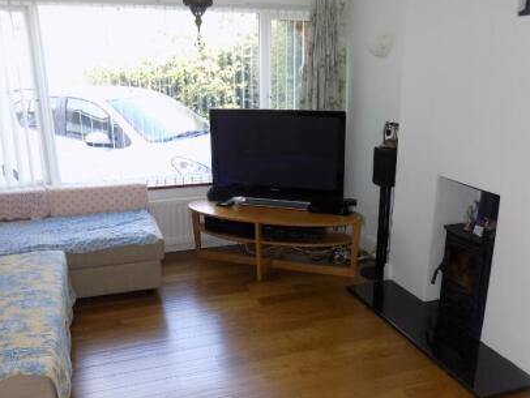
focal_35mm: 33
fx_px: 506
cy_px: 226
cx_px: 275
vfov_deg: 42.9
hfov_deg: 55.3
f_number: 3.1
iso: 80
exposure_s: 1/30
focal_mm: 4
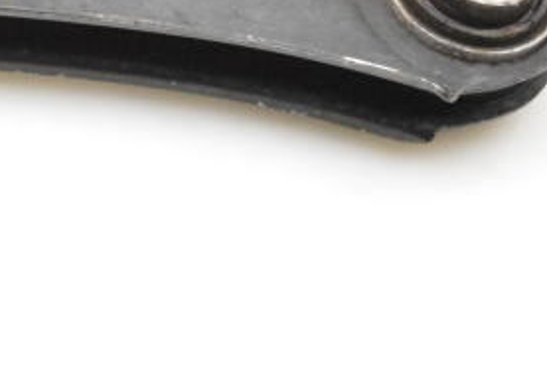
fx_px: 2022
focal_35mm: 133
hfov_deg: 14.1
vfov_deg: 10.2
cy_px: -47
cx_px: -355
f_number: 9
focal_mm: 24
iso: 6400
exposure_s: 1/320
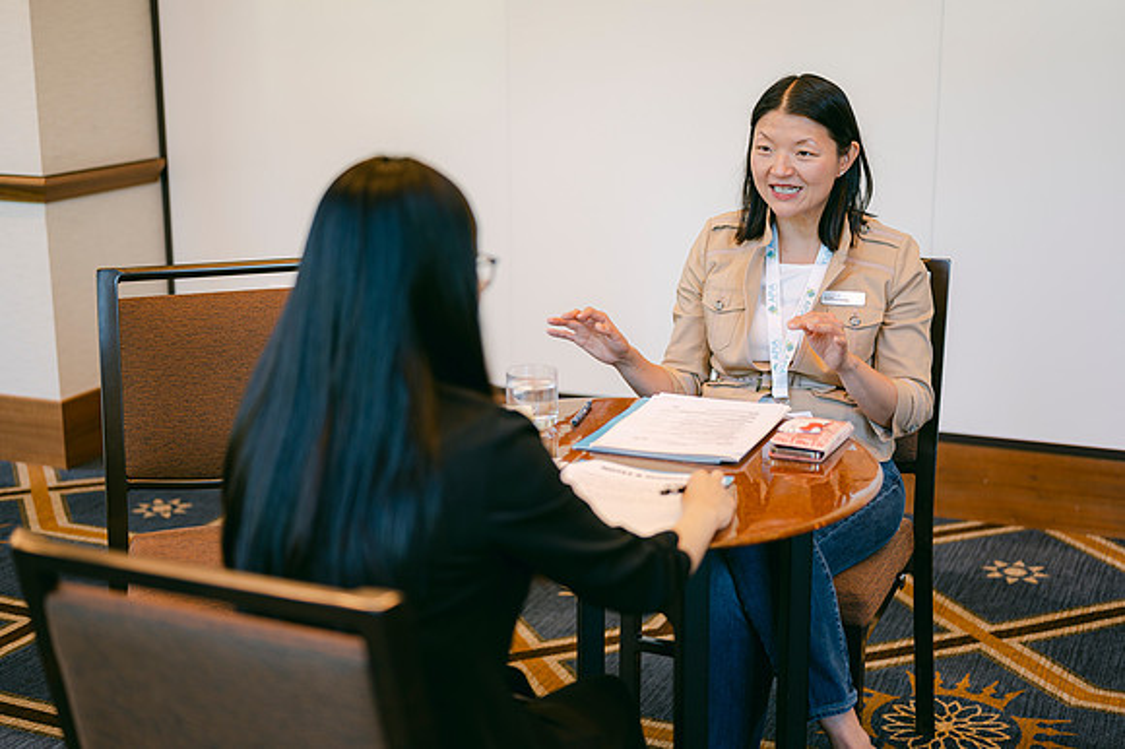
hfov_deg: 39.6
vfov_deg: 27.0
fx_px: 1562
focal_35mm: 50
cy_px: 374
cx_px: 562
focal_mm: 50
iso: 100
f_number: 2
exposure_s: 1/60
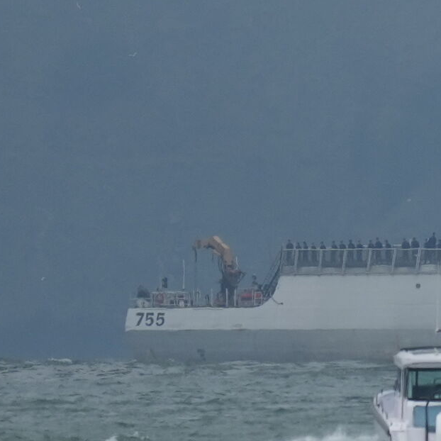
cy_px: 163
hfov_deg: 0.5
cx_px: 831
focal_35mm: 3541
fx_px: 51038
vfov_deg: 0.5
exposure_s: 1/1250
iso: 250
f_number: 4.5
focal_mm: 400
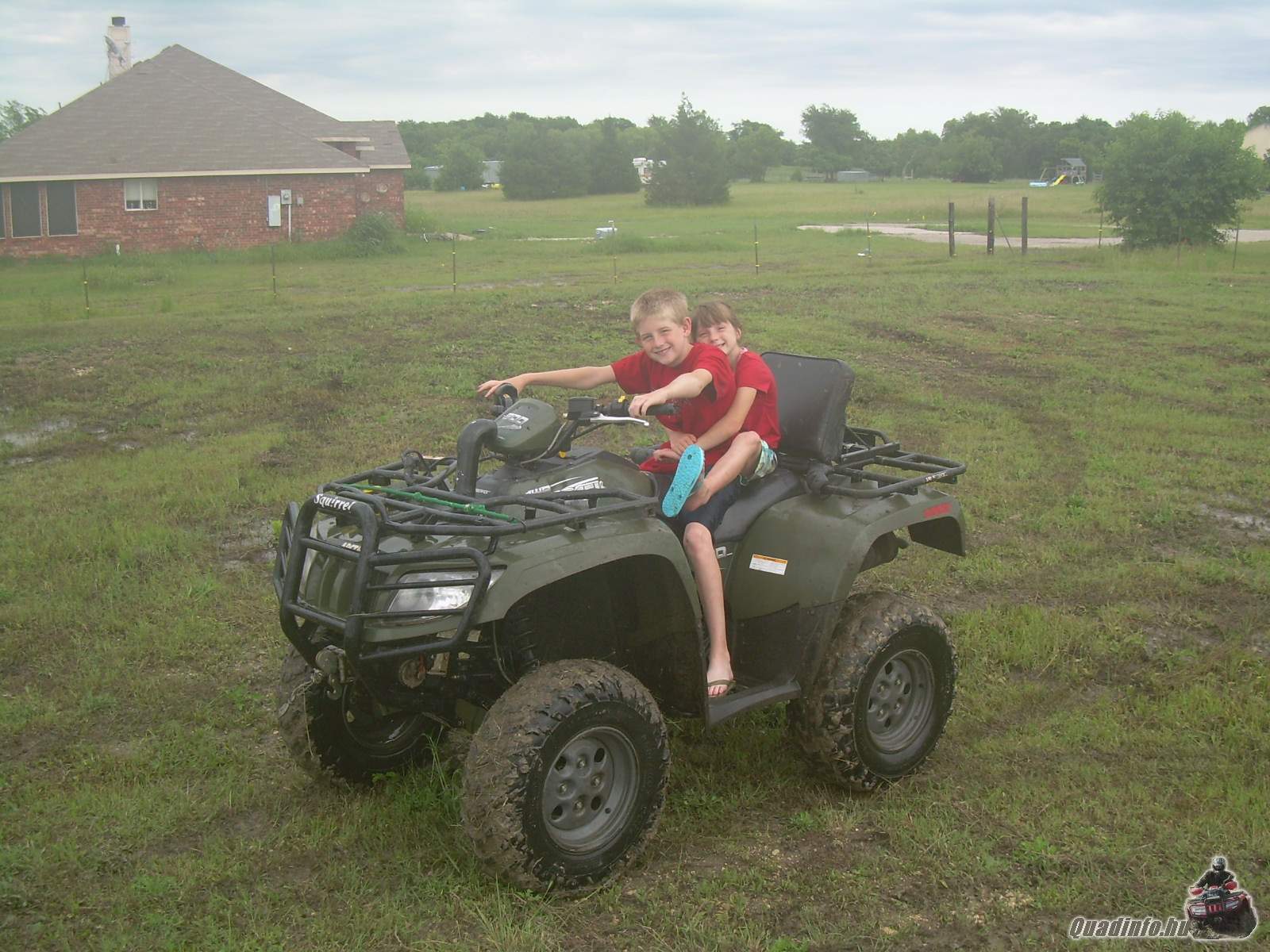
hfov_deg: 49.0
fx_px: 1394
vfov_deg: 37.7
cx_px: 635
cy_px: 476
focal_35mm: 38
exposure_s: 1/105
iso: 50
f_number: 4.6
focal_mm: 6.3
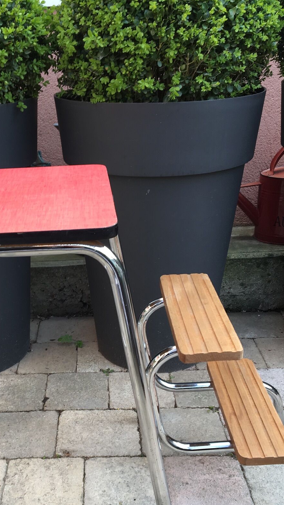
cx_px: 88
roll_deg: +3.3
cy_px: 293
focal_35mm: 41
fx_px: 549
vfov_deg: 49.2
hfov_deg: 28.8
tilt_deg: -25.8
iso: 25
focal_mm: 4.15
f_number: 2.2
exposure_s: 1/50
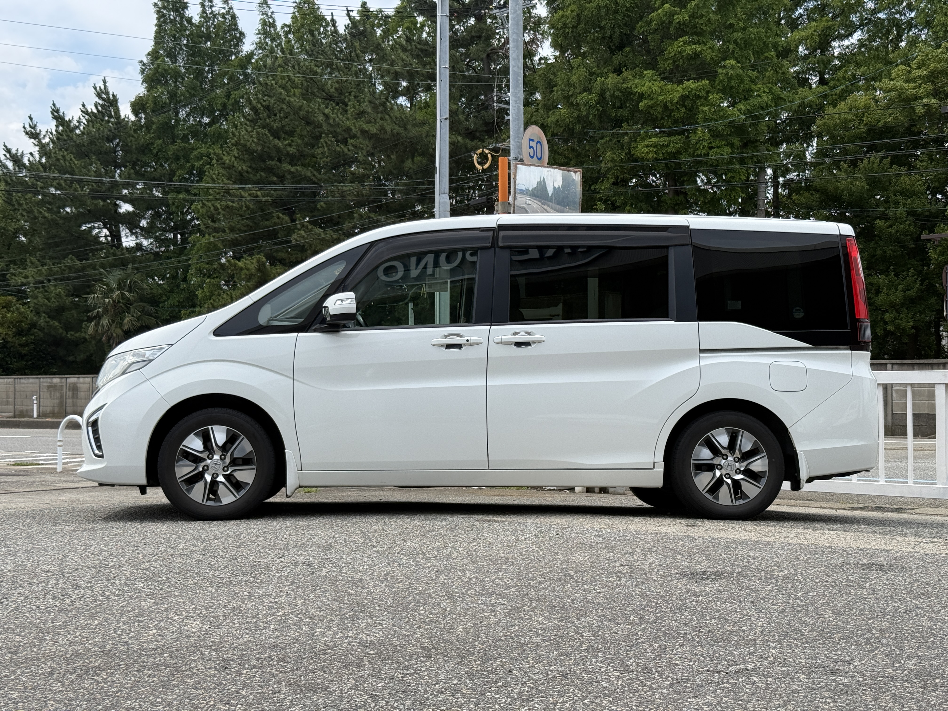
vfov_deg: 30.3
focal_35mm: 48
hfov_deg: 39.7
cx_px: 474
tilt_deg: +2.3
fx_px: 1315
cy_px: 356
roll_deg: -0.1
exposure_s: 1/3378
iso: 64
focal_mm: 6.76
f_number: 1.78
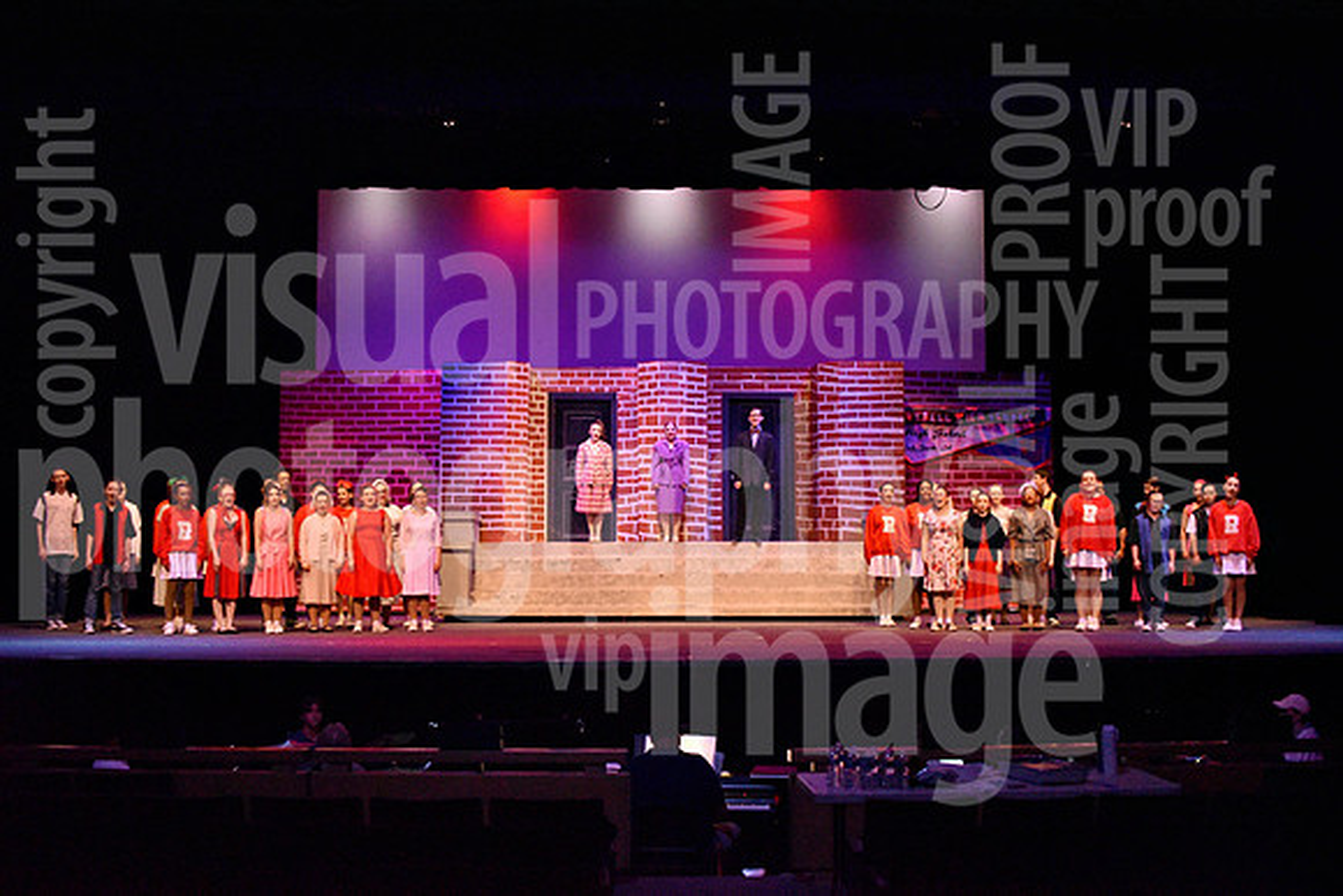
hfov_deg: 39.6
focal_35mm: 50
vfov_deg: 27.0
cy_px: 448
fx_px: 1866
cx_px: 672
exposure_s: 1/400
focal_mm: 50
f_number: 6.3
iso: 12800
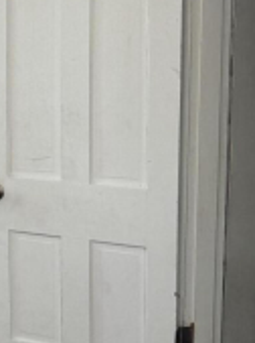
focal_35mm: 95
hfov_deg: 13.9
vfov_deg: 20.6
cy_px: 115
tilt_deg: -11.7
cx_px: -192
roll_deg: +1.4
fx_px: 937
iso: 125
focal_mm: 6.76
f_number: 1.78
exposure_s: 1/121
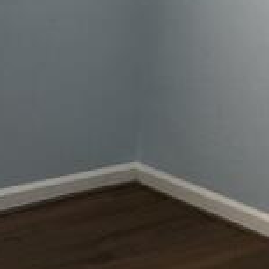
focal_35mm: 107
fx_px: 941
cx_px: -123
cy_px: -23
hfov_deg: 15.2
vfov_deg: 15.8
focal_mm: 3
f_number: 1.8
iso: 80
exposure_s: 1/60
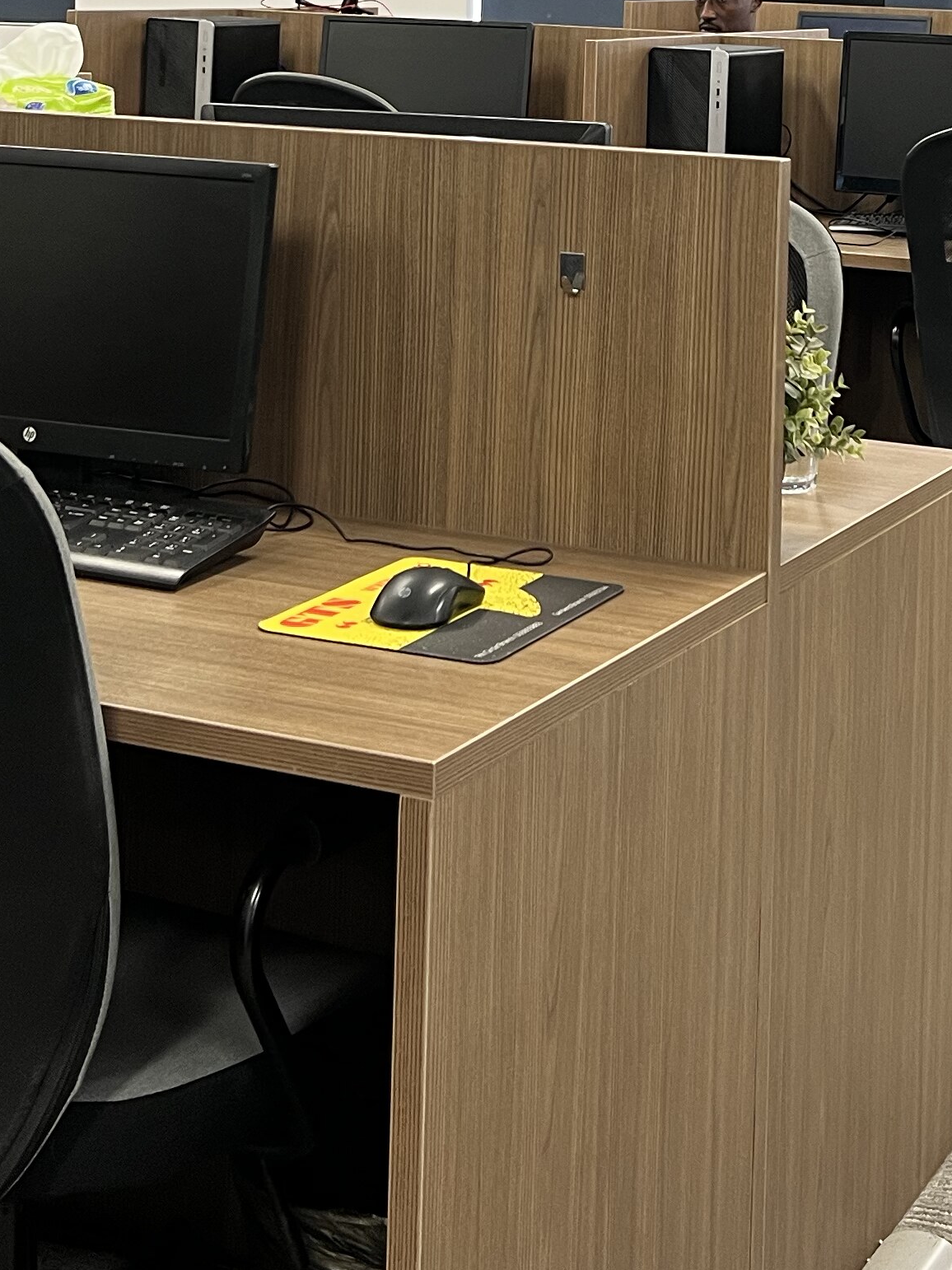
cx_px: 609
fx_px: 2494
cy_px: 7
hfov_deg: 21.6
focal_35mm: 68
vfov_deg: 27.0
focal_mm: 5.7
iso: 100
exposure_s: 1/50
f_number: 1.5
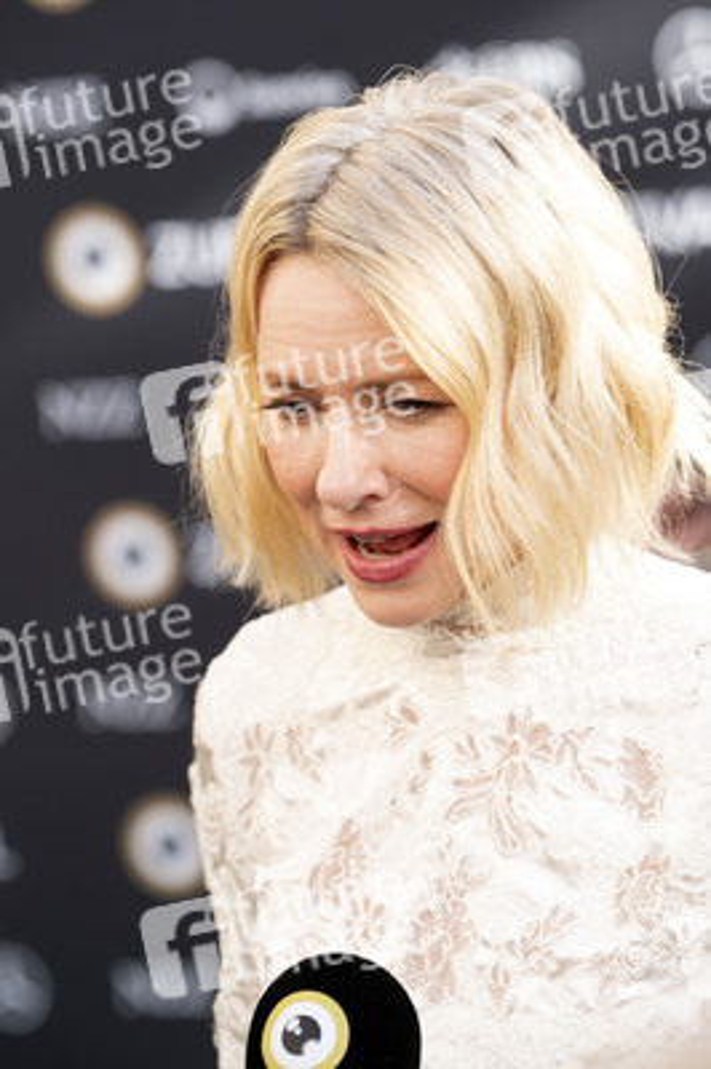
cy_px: 534
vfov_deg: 13.5
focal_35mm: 152
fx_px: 4510
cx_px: 356
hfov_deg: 9.0
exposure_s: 1/400
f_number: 5.6
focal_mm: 152
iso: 800
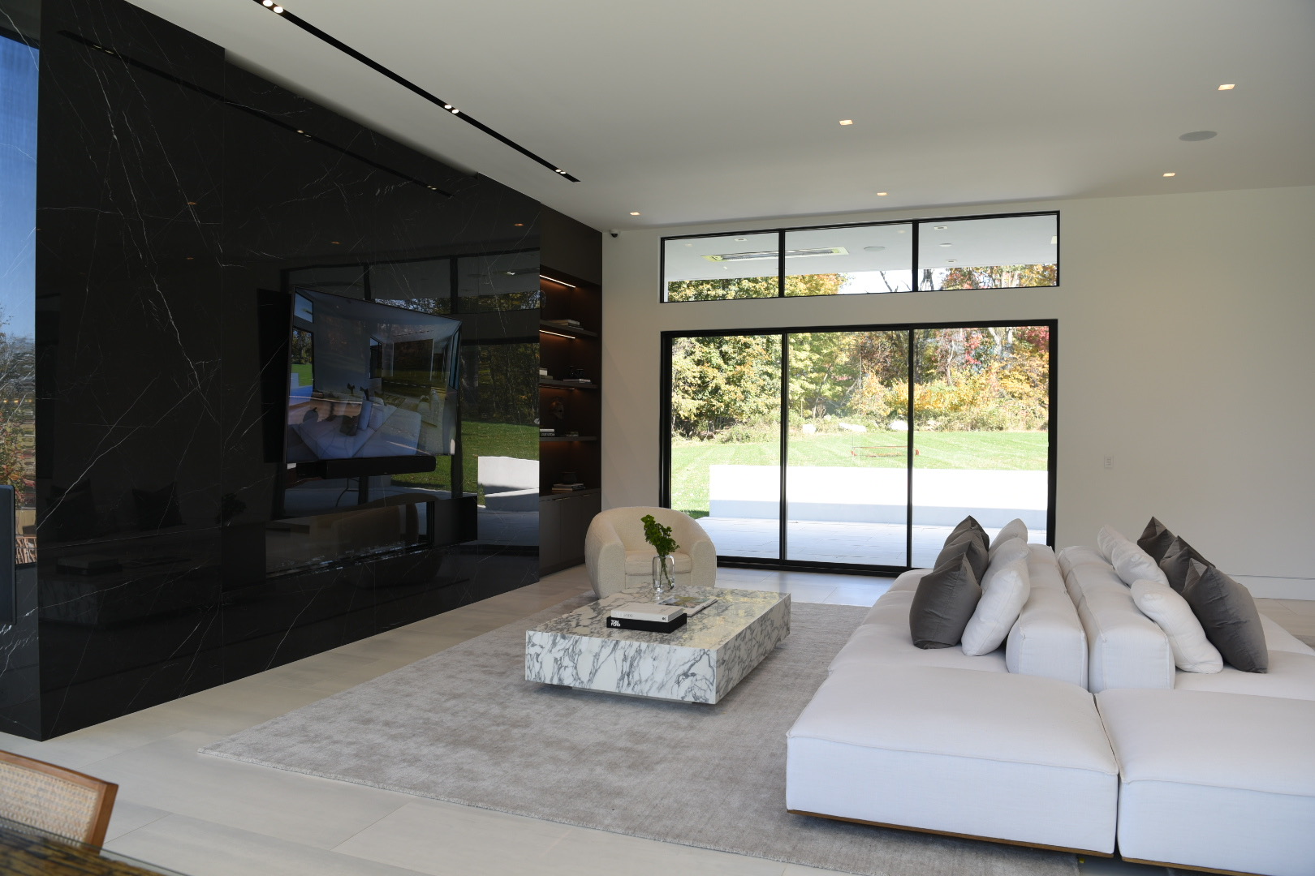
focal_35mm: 24
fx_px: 877
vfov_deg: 53.1
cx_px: 658
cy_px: 438
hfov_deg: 73.7
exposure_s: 1/60
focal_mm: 24
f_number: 5
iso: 100
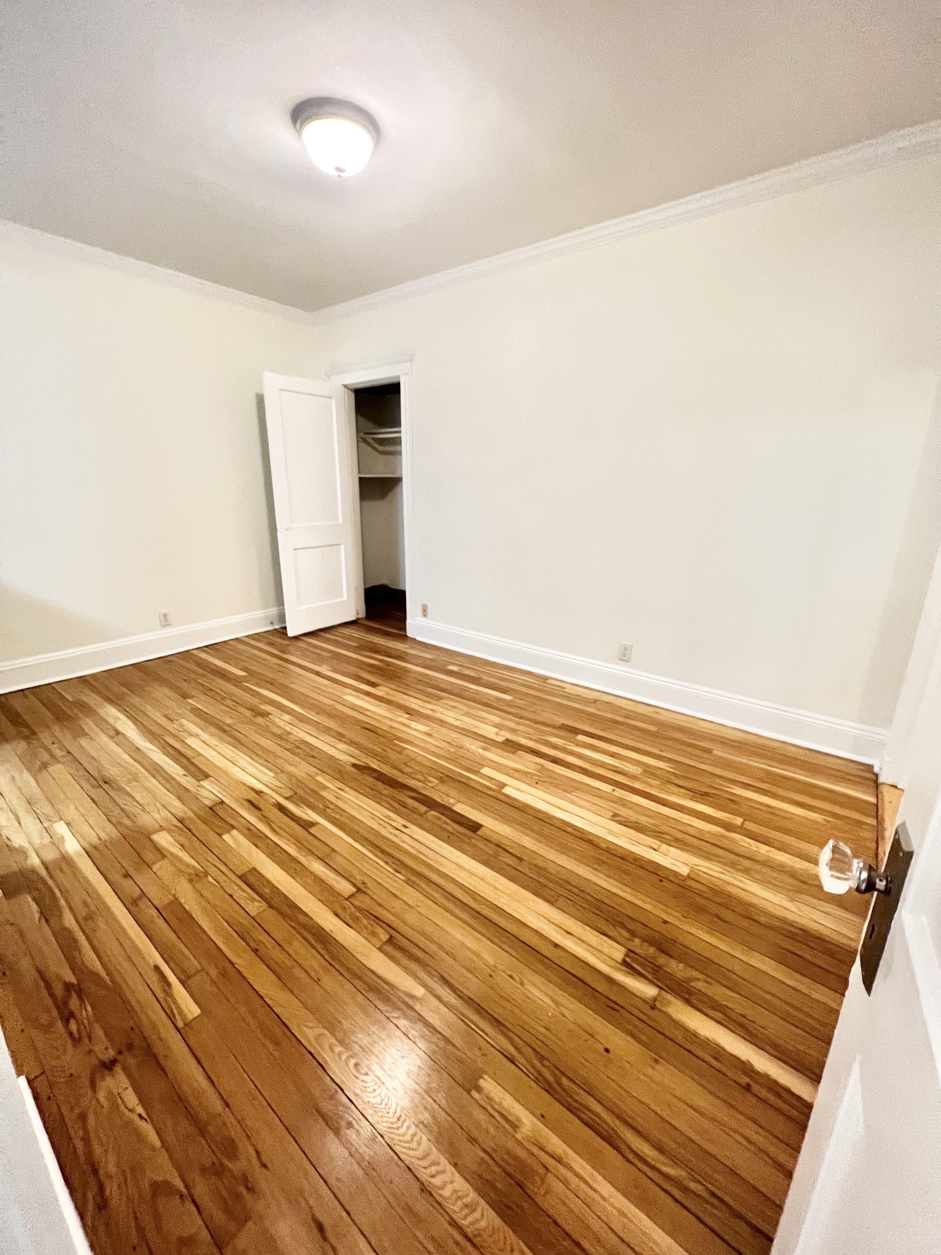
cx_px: 470
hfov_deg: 89.9
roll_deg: -1.3
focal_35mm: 13
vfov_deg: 106.2
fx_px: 471
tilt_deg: -15.2
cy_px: 628
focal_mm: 1.57
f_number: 1.8
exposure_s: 1/60
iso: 320
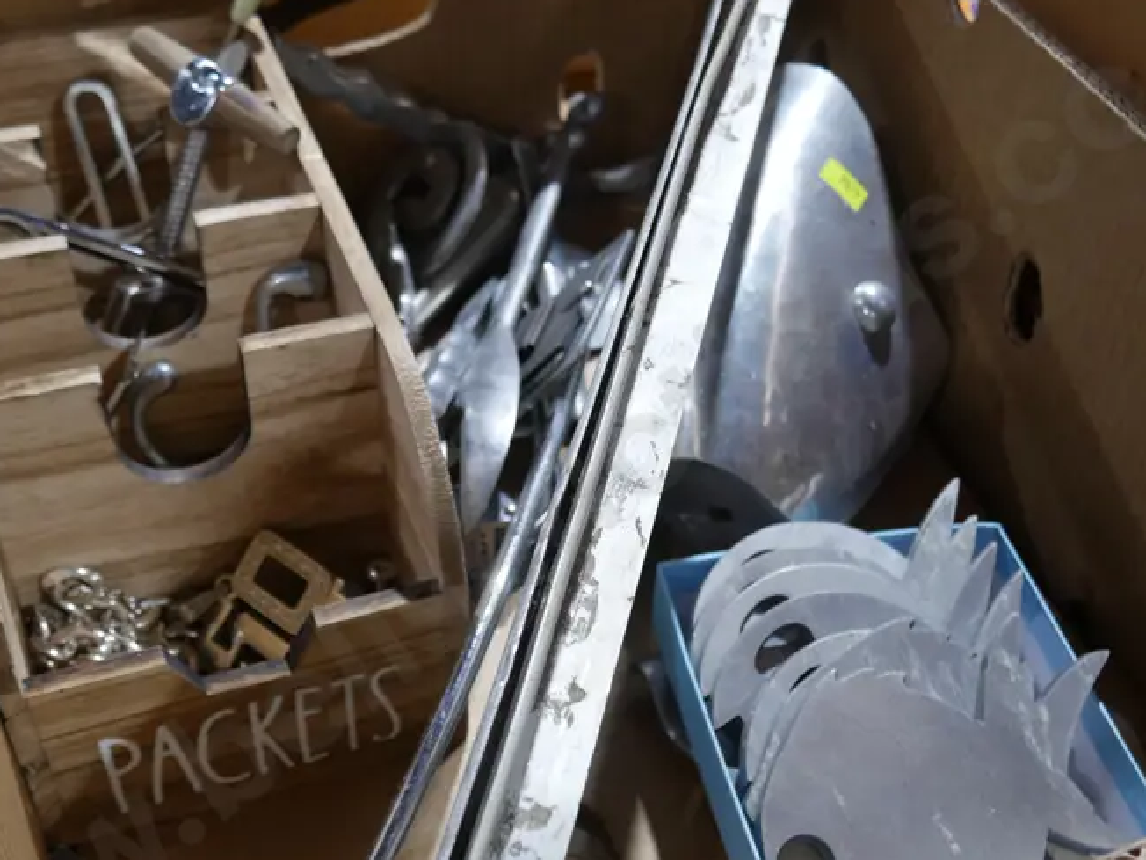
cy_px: 499
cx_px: 585
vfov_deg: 32.8
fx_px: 1457
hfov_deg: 42.9
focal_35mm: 44
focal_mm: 14
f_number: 3.5
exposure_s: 1/60
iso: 400
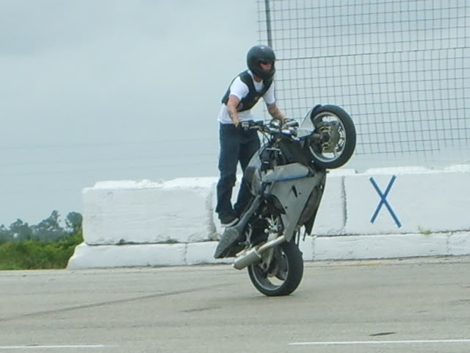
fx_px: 1426
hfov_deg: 18.7
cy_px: 176
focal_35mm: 105
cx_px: 235
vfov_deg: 14.1
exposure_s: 1/500
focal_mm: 17.4
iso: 50
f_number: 4.9
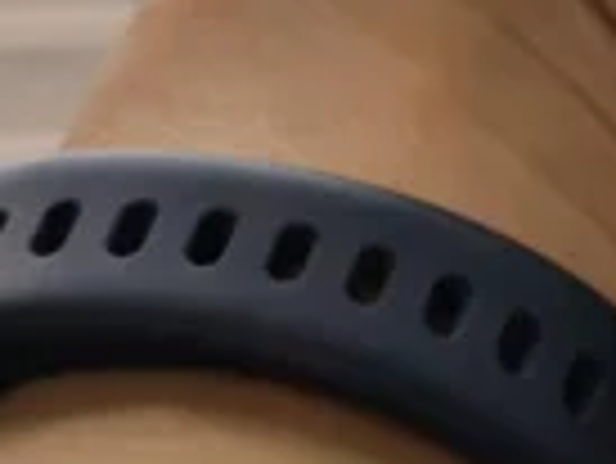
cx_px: 1632
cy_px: -696
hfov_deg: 7.3
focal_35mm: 251
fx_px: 4471
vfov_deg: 5.7
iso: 50
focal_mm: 5.4
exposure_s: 1/100
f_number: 2.8
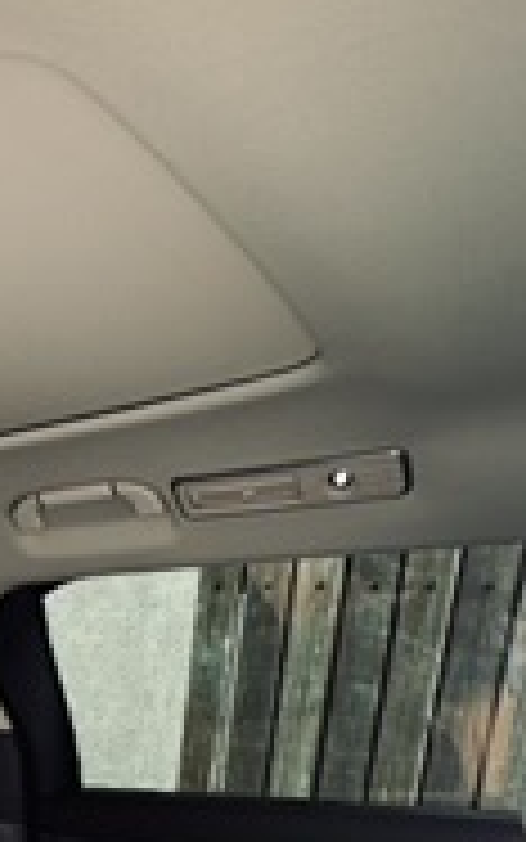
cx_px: -171
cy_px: 788
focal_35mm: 38
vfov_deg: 45.6
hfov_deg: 27.6
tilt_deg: -15.3
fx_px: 871
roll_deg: -1.7
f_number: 2.2
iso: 40
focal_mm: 2.22
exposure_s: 1/119
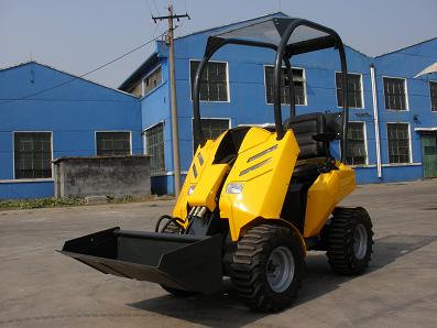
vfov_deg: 39.7
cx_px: 218
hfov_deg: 51.3
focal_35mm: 36
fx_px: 455
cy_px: 164
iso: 64
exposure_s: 1/400
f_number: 5.6
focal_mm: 6.3
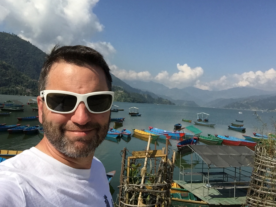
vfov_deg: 45.4
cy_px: 104
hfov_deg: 58.4
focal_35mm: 31
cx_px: 138
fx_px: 247
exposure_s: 1/2283
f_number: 2.2
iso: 32
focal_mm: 2.65
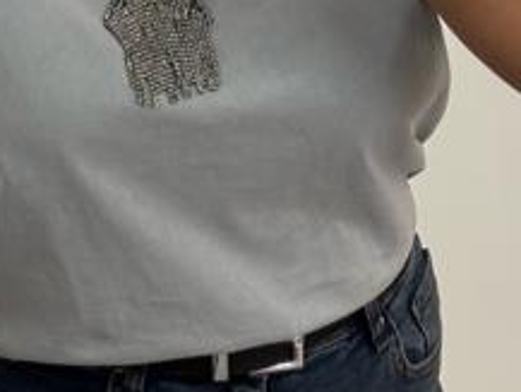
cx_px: 161
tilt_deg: -33.3
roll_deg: +2.5
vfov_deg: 12.6
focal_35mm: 118
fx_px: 1777
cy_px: 249
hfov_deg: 16.6
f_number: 1.78
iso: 100
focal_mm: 6.76
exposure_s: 1/227
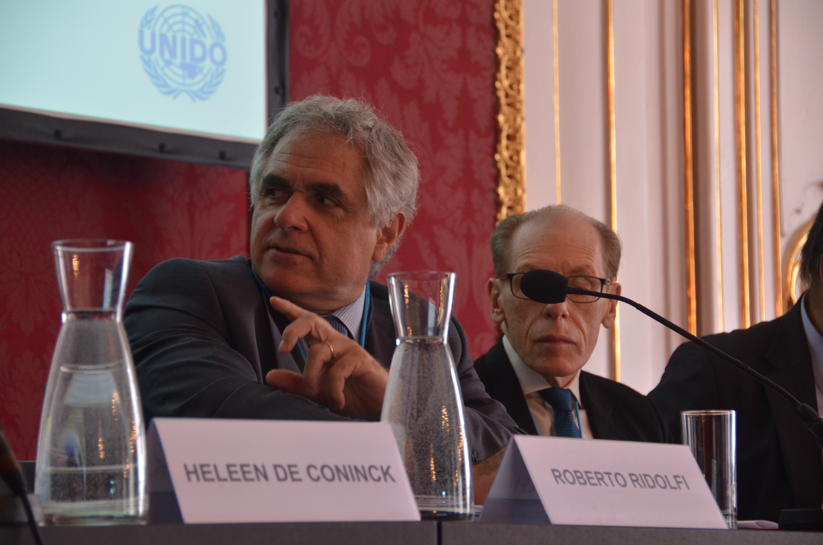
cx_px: 412
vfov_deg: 10.1
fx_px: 3080
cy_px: 272
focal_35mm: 135
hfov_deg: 15.2
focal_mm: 90
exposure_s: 1/50
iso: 1000
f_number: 5.3
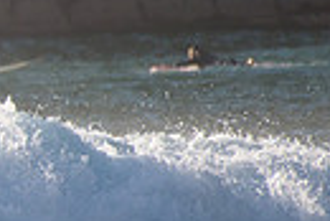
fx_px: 20400
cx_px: -371
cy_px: 179
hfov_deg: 0.9
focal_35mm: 2223
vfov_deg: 0.6
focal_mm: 500
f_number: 5.6
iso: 320
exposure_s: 1/2000
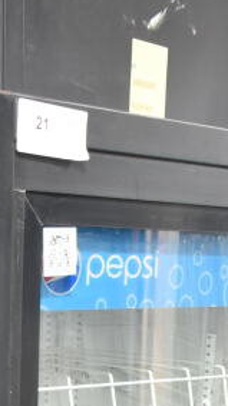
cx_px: 149
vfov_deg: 18.0
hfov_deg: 11.3
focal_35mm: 107
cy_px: 601
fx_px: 1148
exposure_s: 1/30
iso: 1600
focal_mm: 21
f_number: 3.8
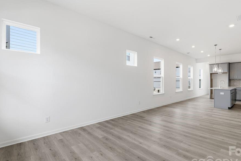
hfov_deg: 92.8
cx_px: 135
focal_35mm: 17
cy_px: 81
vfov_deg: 70.4
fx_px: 114
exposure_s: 1/500
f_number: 10
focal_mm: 15
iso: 800
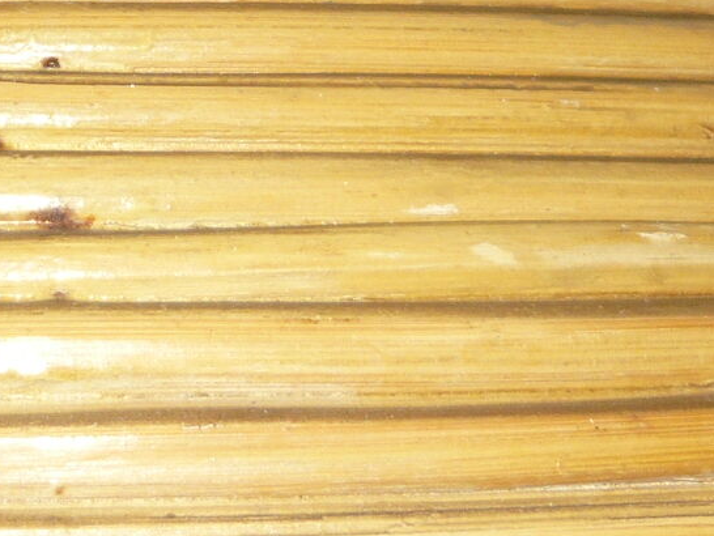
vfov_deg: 11.9
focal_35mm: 123
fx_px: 2538
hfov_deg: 15.6
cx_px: -55
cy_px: -38
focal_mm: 5.5
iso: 100
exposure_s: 1/30
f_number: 2.8
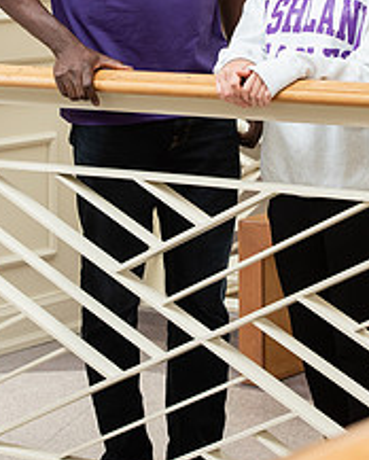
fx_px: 1854
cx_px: 204
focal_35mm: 136
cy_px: 34
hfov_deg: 11.4
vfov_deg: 14.0
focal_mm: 70
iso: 1250
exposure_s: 1/200
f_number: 8
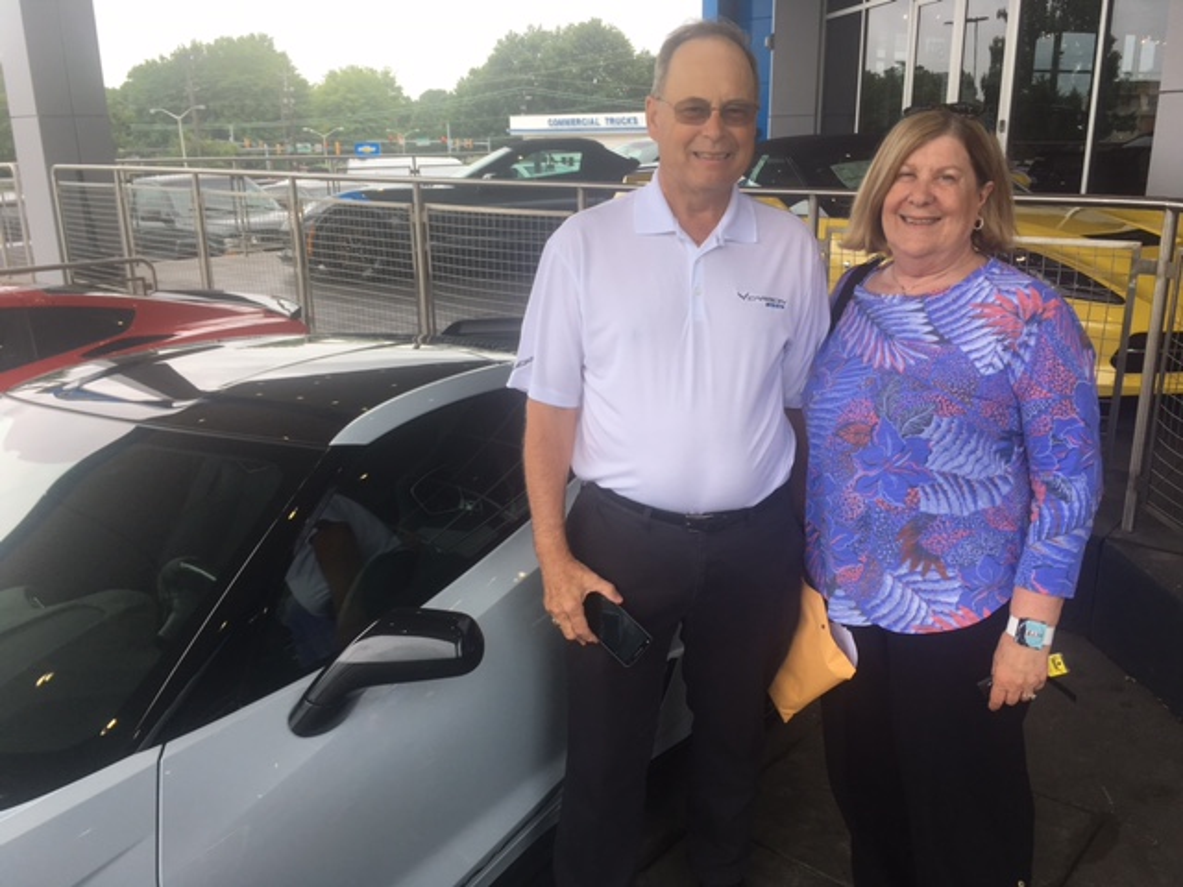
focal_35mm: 29
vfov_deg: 48.2
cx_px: 592
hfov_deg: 61.7
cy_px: 444
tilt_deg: -15.3
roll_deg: +0.5
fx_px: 991
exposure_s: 1/354
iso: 25
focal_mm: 4.15
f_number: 2.2
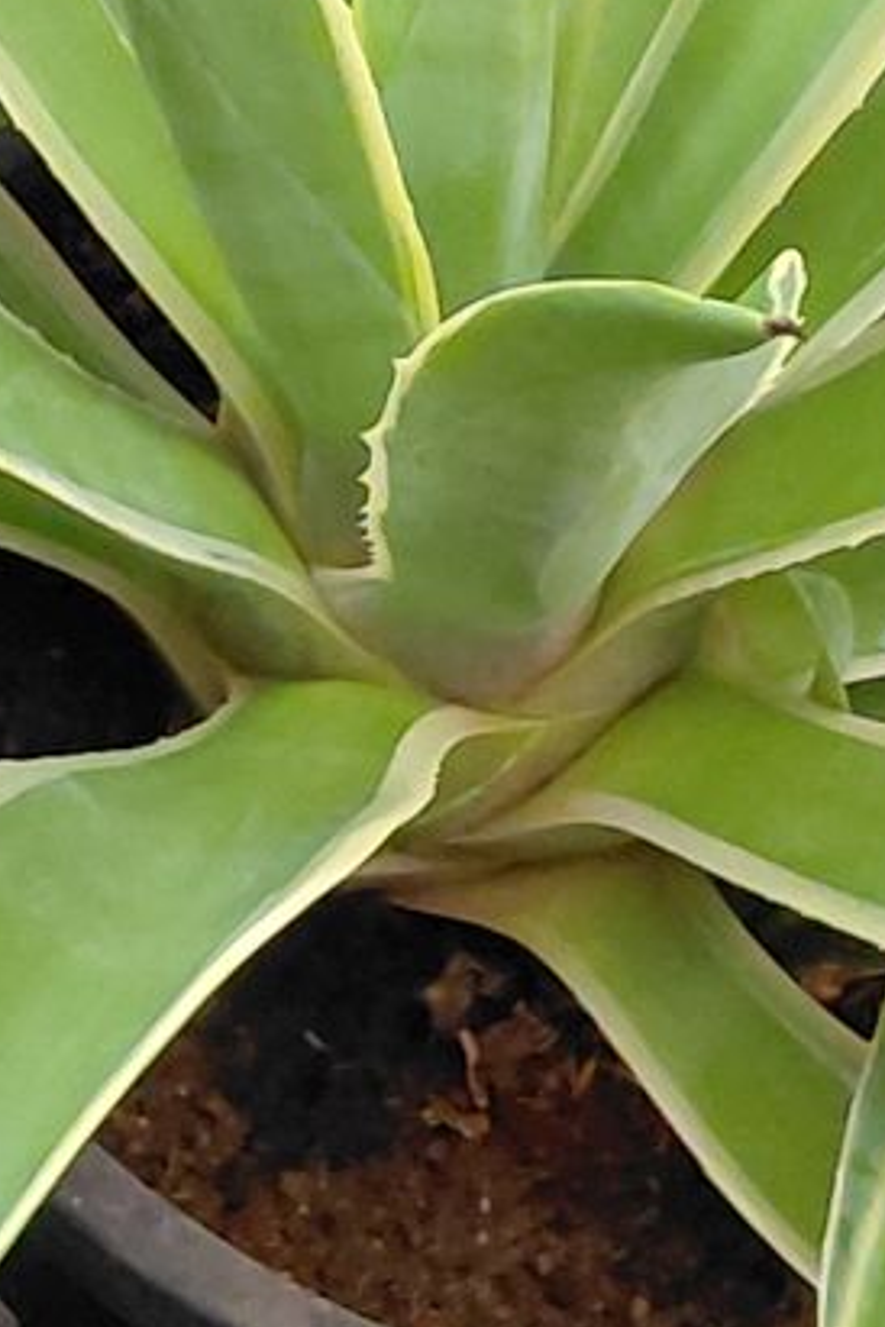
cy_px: -468
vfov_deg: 15.1
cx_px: -423
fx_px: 4757
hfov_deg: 10.3
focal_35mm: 129
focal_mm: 4.69
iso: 320
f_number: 1.8
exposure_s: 1/30
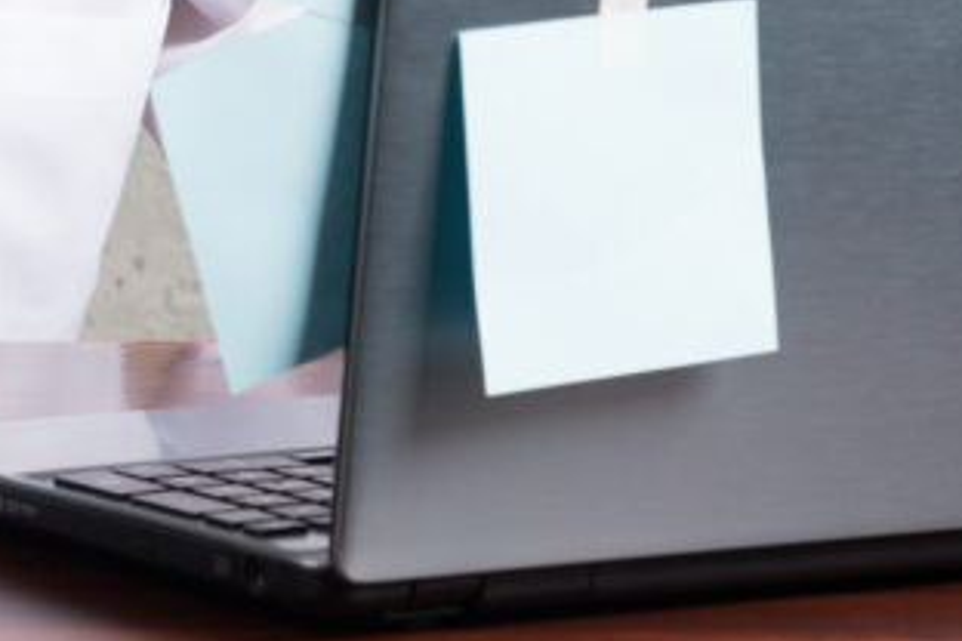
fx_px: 6573
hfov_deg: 8.4
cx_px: 170
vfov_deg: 5.5
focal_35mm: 246
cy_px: -359
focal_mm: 75
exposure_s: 1/100
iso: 250
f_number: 8
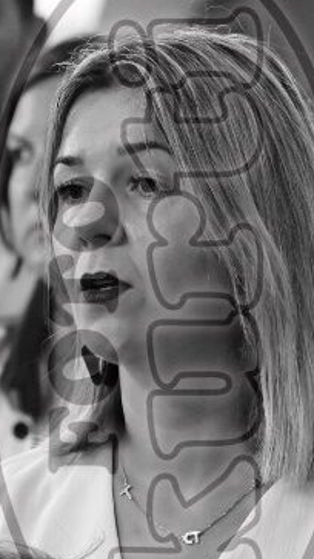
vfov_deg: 6.4
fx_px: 5007
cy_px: 313
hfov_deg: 3.6
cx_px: 169
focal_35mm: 338
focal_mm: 120
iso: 10000
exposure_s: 1/100
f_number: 5
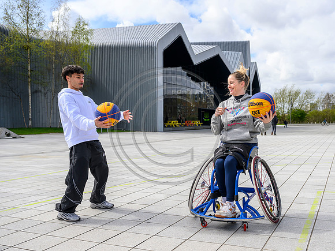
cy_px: 137
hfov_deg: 51.6
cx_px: 206
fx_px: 343
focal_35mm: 35
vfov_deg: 40.2
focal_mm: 30
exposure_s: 1/2000
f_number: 5
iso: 500
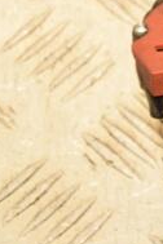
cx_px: 382
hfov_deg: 4.3
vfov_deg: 6.6
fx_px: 2132
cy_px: 86
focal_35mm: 314
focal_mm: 66
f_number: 5.3
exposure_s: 1/125
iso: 800
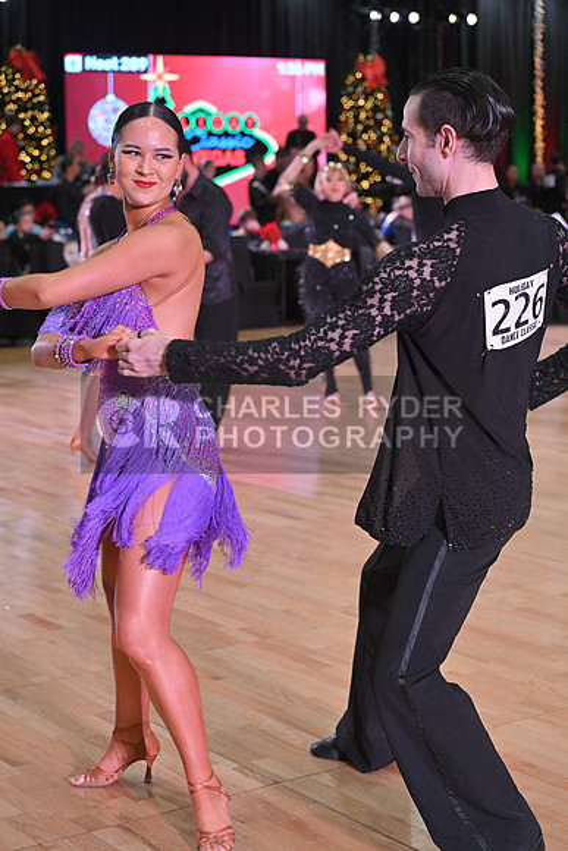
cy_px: 426
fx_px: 1656
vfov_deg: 28.8
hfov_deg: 19.5
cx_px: 284
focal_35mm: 70
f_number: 5
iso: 2500
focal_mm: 70
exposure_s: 1/320
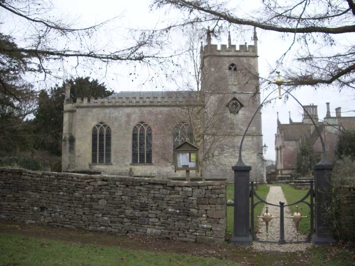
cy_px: 133
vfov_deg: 40.7
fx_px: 359
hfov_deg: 52.6
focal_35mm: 35
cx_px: 178
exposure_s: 1/80
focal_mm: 5.8
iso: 50
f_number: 2.6
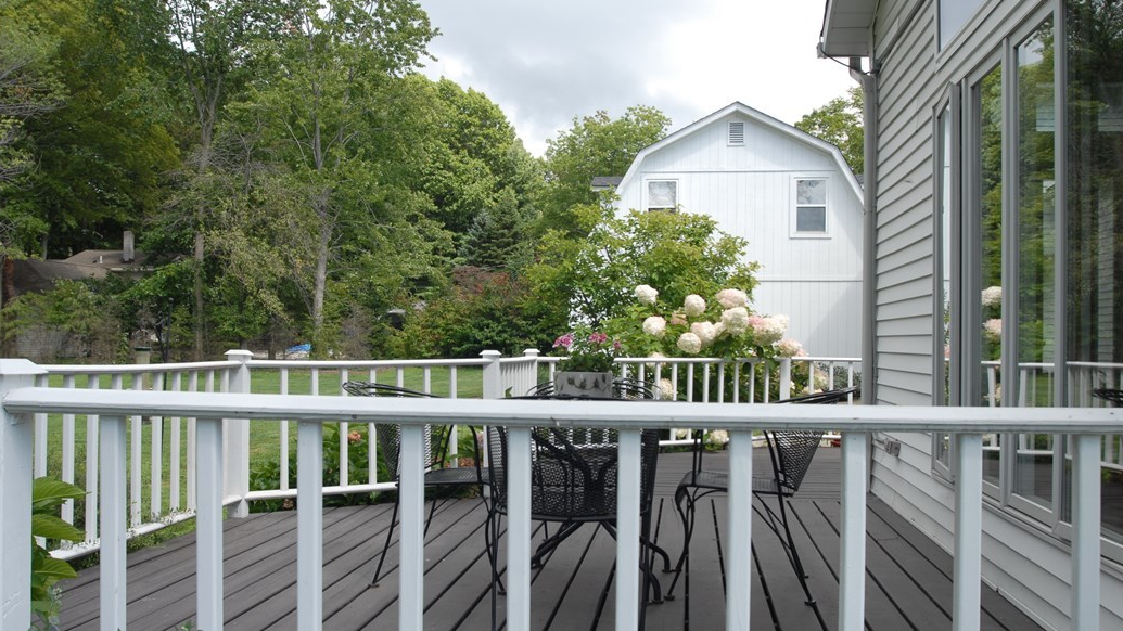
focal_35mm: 35
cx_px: 558
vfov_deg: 34.1
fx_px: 1029
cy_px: 324
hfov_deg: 57.3
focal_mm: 21
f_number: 8
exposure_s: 1/200
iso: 200
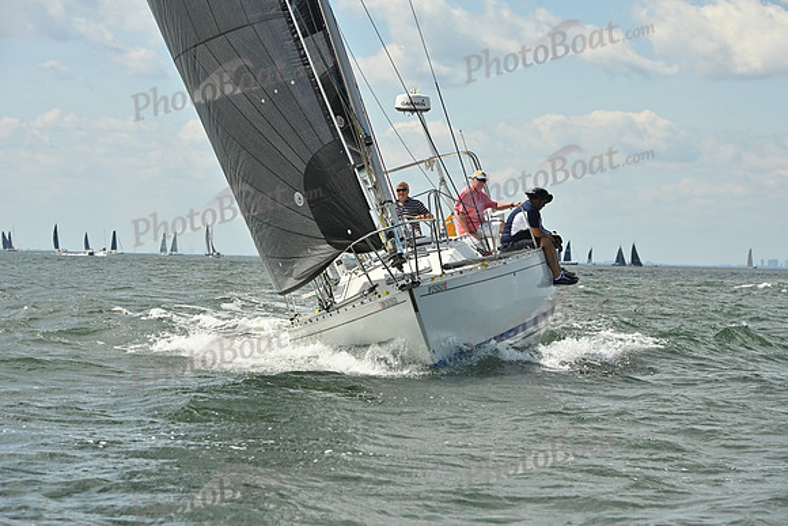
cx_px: 394
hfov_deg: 16.8
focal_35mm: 122
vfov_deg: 11.2
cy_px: 263
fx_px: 2671
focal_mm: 122
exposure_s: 1/1250
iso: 250
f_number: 8
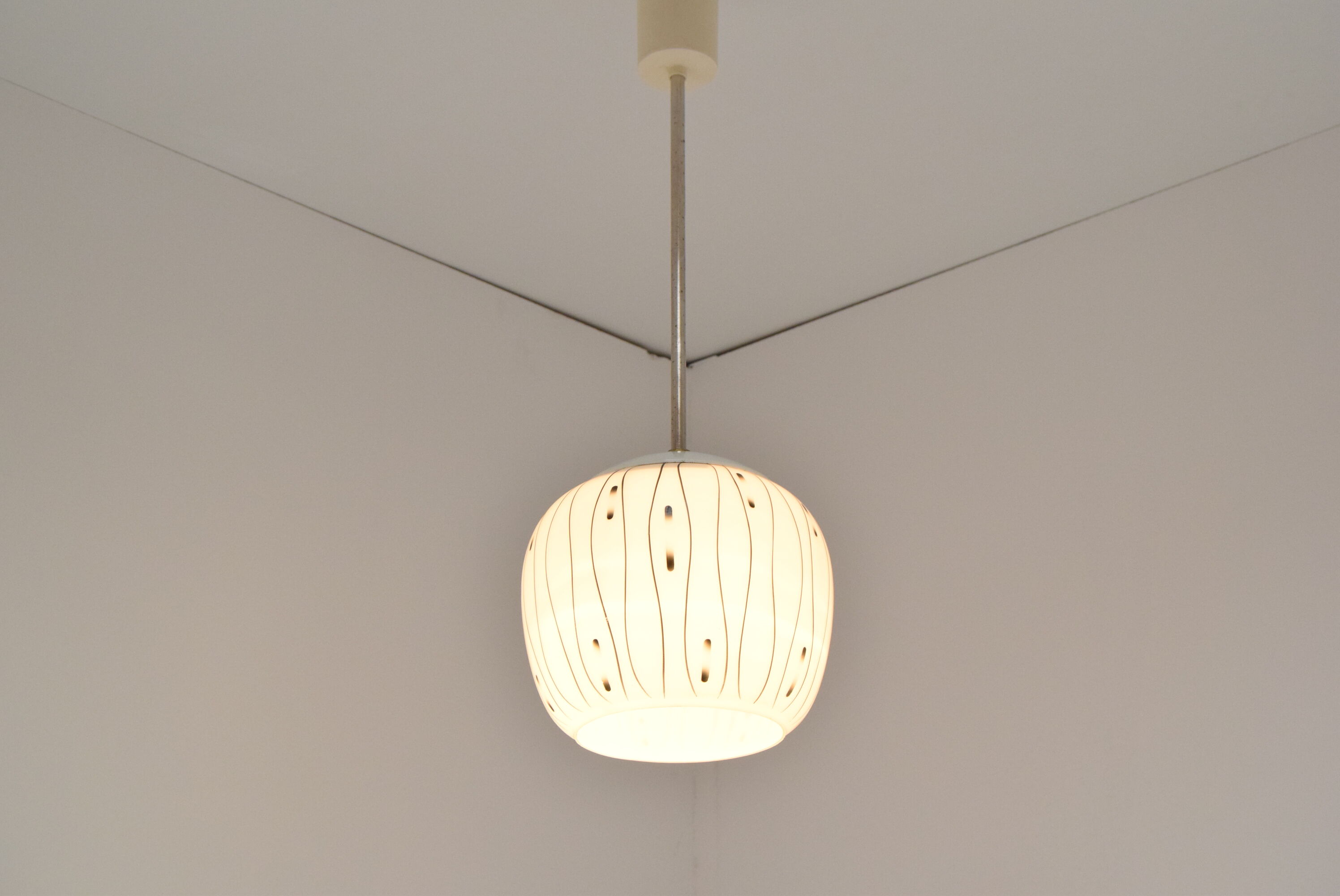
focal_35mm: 52
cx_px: 670
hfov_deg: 37.8
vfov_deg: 25.8
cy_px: 448
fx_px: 1956
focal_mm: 35
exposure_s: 1/200
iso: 1600
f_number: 7.1
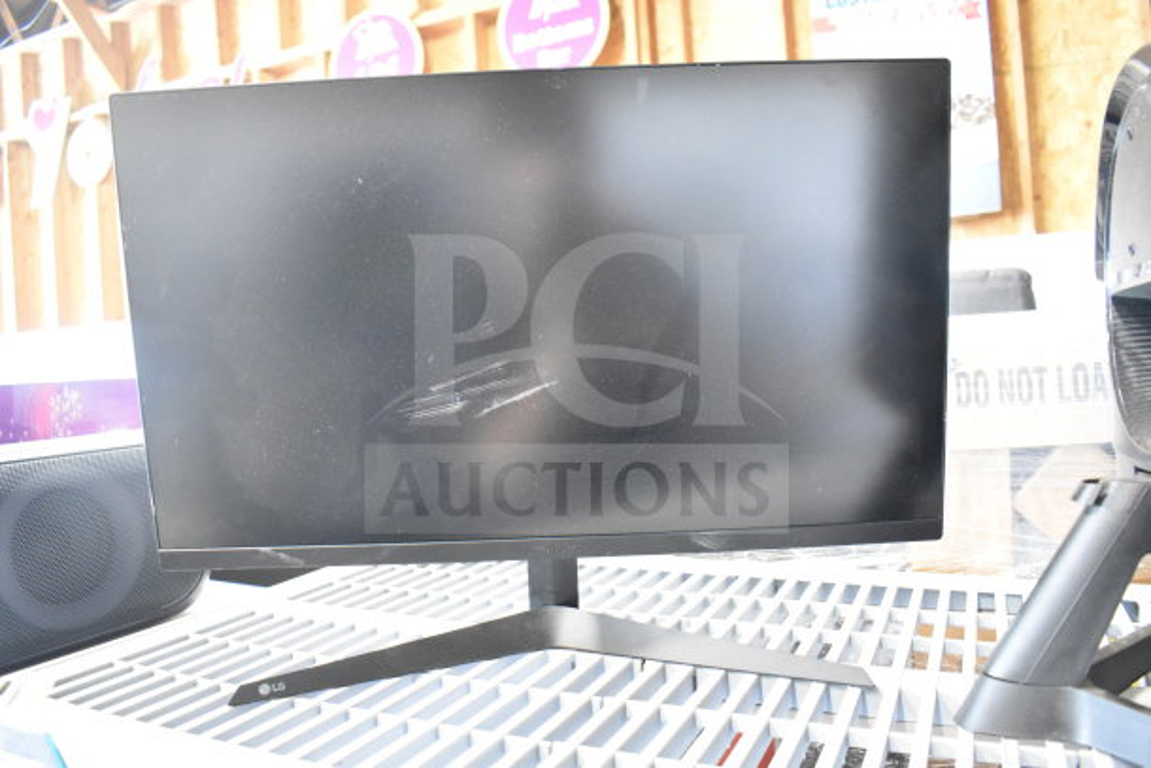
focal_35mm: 27
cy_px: 384
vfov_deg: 48.0
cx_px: 576
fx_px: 863
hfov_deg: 67.4
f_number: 3.5
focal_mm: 18
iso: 6400
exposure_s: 1/30
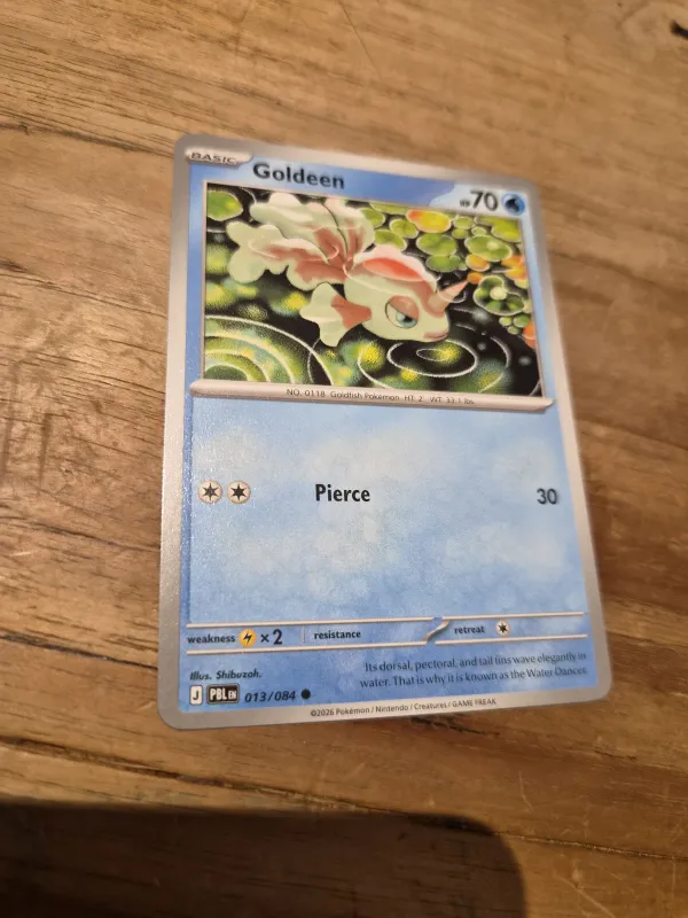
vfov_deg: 73.9
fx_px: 610
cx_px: 344
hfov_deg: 58.9
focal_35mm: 23
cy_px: 459
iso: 400
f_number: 1.8
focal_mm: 5.4
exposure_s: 1/100
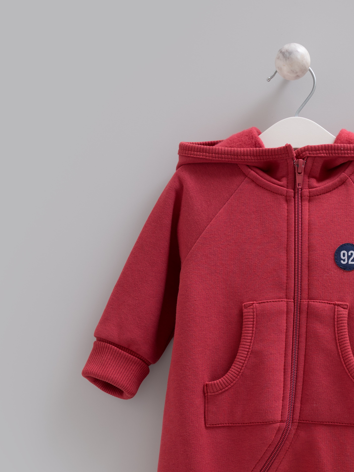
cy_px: 378
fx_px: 1050
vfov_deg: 24.9
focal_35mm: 77
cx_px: 297
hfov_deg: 18.9
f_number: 8
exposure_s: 1/125
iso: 100
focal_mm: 44.1
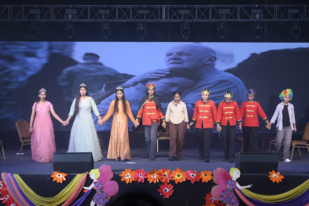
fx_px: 549
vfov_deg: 21.2
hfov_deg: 31.4
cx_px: 154
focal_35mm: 64
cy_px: 103
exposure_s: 1/200
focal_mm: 64
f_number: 9
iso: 1000
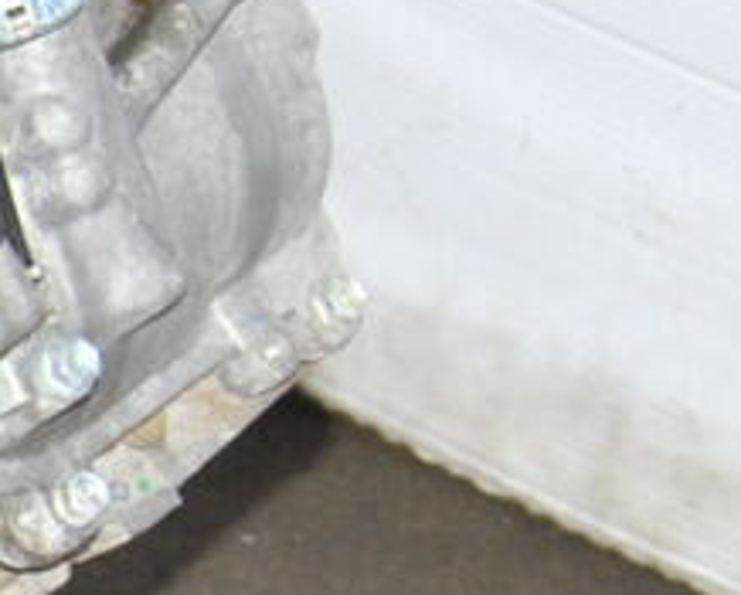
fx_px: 6347
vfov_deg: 5.4
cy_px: 468
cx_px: -1472
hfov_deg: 6.2
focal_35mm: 289
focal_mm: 28
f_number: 7.1
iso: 400
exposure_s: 1/200
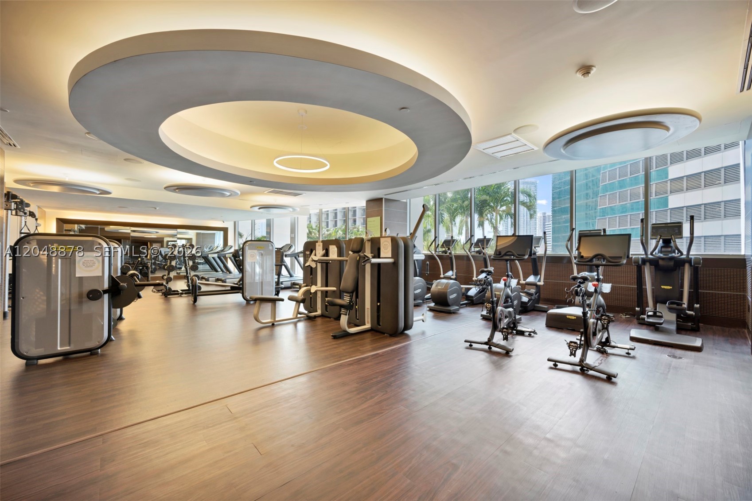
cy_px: 250
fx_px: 292
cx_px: 376
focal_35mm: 14
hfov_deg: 104.3
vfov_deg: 81.2
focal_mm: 14
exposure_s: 1/6
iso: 100
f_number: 8
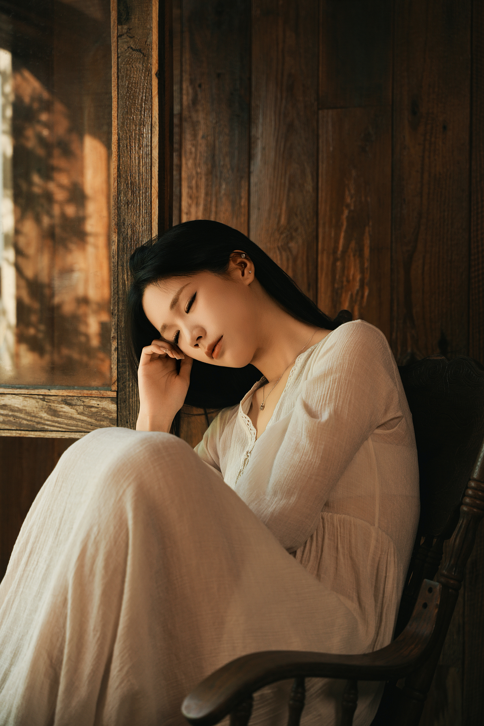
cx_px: 242
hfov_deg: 19.5
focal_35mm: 70
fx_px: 1412
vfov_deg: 28.8
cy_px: 363
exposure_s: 1/400
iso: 100
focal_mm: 70
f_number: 3.2
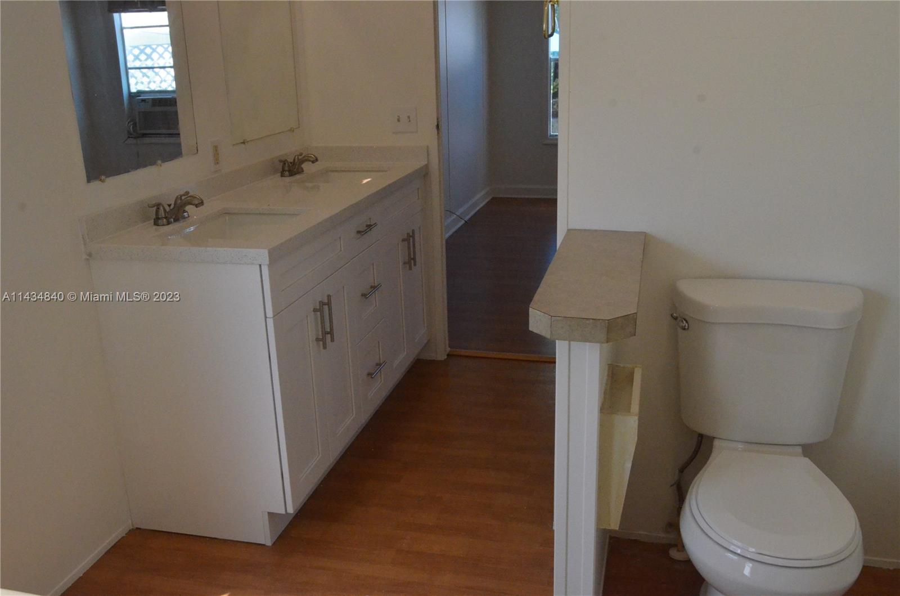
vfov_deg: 36.7
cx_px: 450
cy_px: 298
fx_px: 898
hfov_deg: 53.2
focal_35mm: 36
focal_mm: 24
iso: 5000
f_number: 11
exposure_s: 1/500
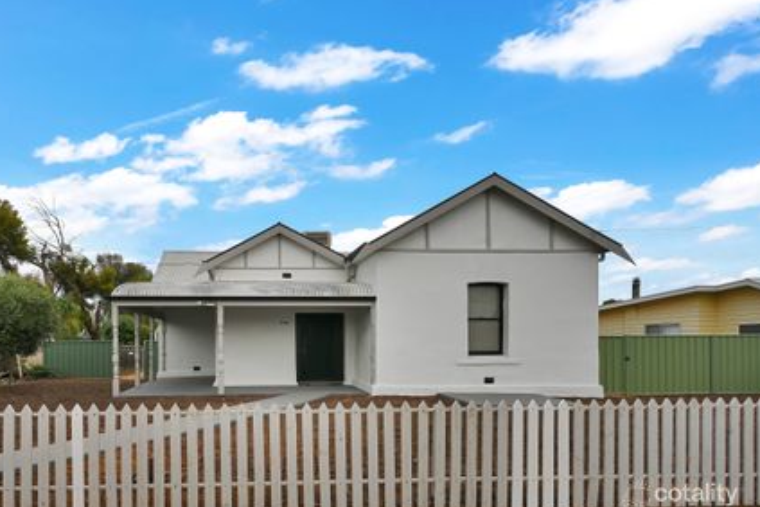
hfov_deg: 83.8
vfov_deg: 61.9
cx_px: 345
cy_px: 249
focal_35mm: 20
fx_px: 422
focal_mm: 12
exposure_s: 1/200
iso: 100
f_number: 10
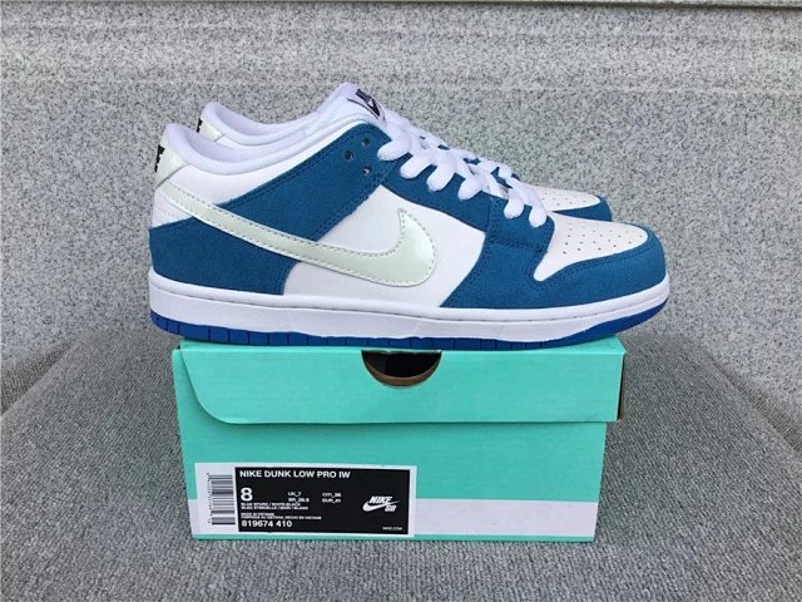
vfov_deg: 45.4
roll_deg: -0.2
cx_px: 401
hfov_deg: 58.4
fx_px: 718
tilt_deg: -19.1
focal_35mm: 31
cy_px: 301
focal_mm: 3.3
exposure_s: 1/769
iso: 25
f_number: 2.4
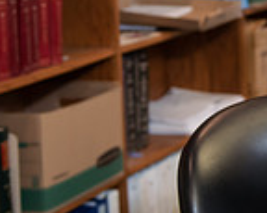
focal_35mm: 132
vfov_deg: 11.6
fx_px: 1042
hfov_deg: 13.9
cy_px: -5
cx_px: 363
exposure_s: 1/125
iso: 800
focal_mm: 35
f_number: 3.2
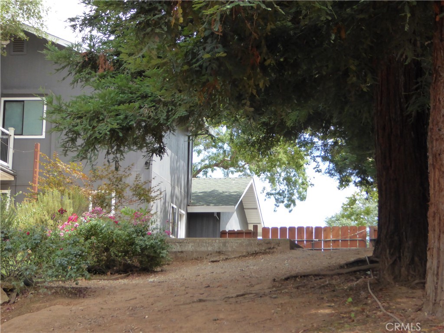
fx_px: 1167
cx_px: 222
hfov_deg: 21.5
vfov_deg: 16.2
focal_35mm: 91
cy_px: 166
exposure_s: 1/250
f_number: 4.8
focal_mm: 15
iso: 400
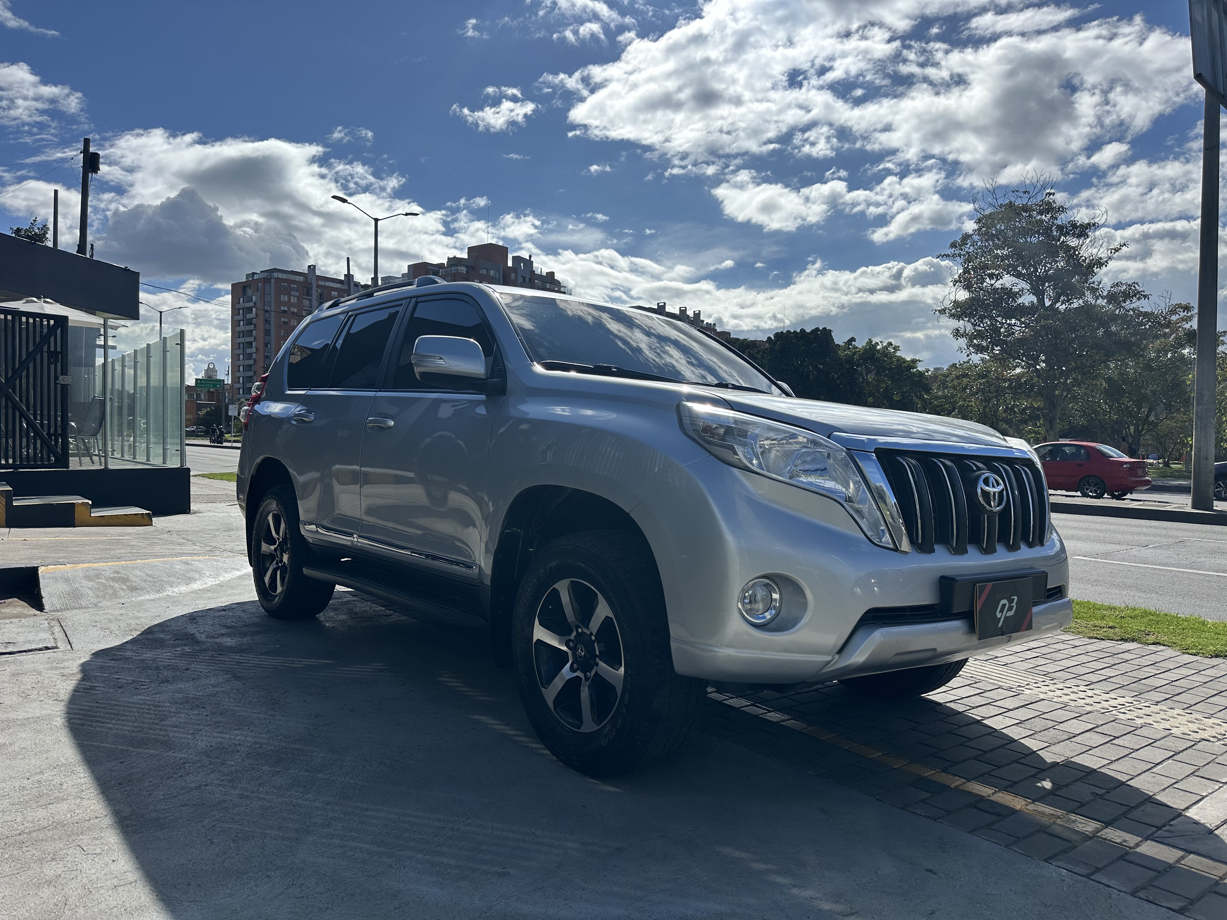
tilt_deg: -1.4
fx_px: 851
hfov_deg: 71.6
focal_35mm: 24
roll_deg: -1.3
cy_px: 460
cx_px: 614
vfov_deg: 56.8
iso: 80
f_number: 1.78
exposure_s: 1/7576
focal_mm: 6.86
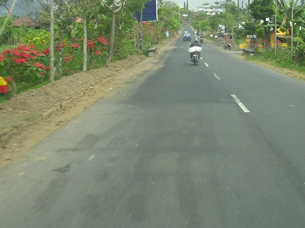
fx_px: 476
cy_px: 91
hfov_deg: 35.5
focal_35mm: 54
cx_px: 176
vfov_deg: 27.0
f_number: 5.6
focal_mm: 5.8
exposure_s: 1/127
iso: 50
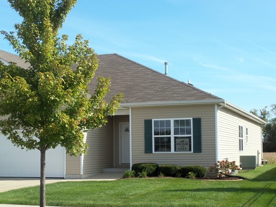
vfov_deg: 21.6
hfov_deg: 28.5
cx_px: 121
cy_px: 120
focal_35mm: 68
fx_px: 542
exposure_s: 1/400
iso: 80
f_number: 3.9
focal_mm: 8.7
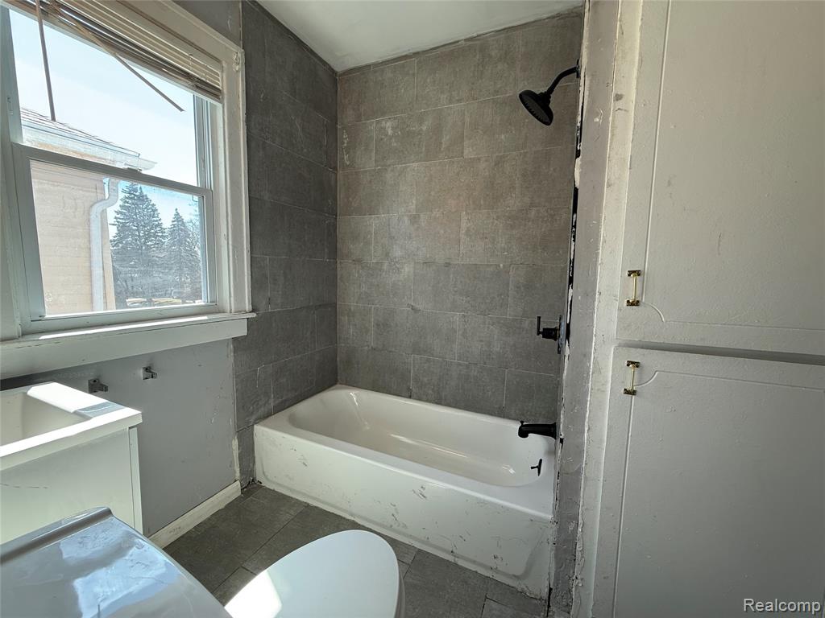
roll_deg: -1.6
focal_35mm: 14
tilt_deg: -6.1
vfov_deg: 85.7
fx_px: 334
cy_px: 309
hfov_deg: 102.1
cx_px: 412
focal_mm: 2.22
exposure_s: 1/120
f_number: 2.2
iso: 100
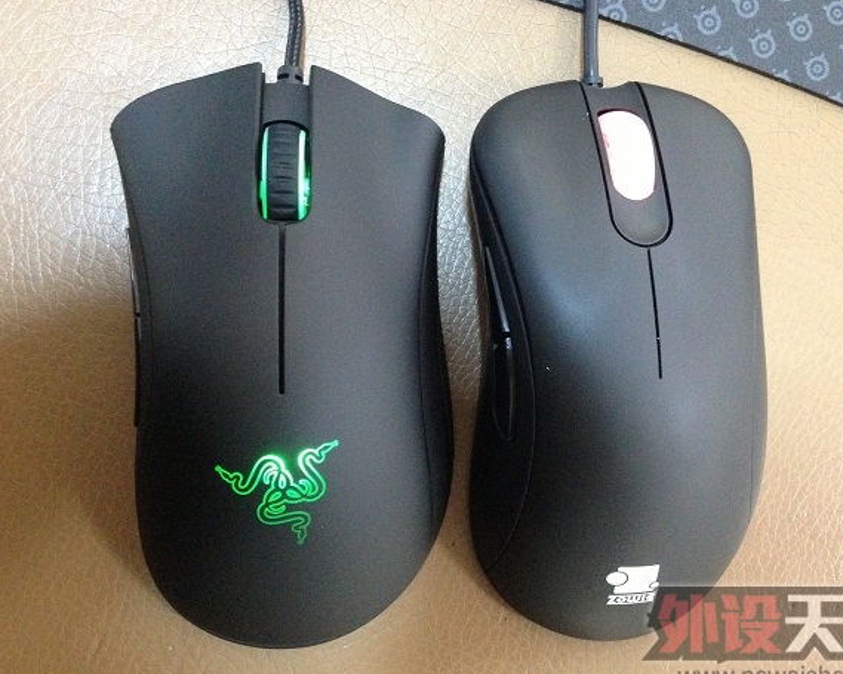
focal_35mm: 37
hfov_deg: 49.1
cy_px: 357
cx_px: 448
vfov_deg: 40.1
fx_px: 923
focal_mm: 4.13
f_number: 2.4
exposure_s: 1/15
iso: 640
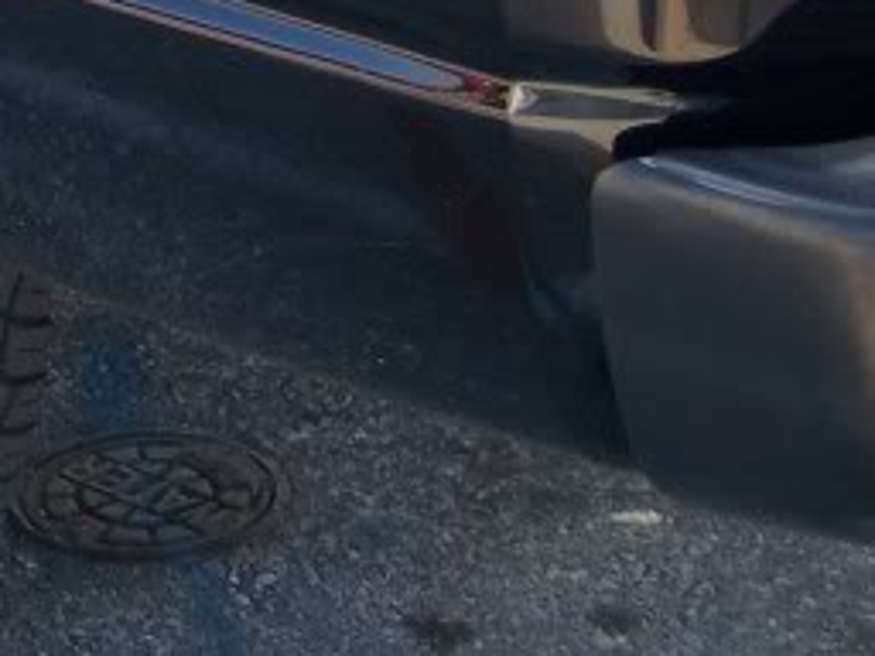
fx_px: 3842
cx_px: -576
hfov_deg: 12.2
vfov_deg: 9.2
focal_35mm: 152
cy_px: -642
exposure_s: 1/250
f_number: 2.8
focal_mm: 8
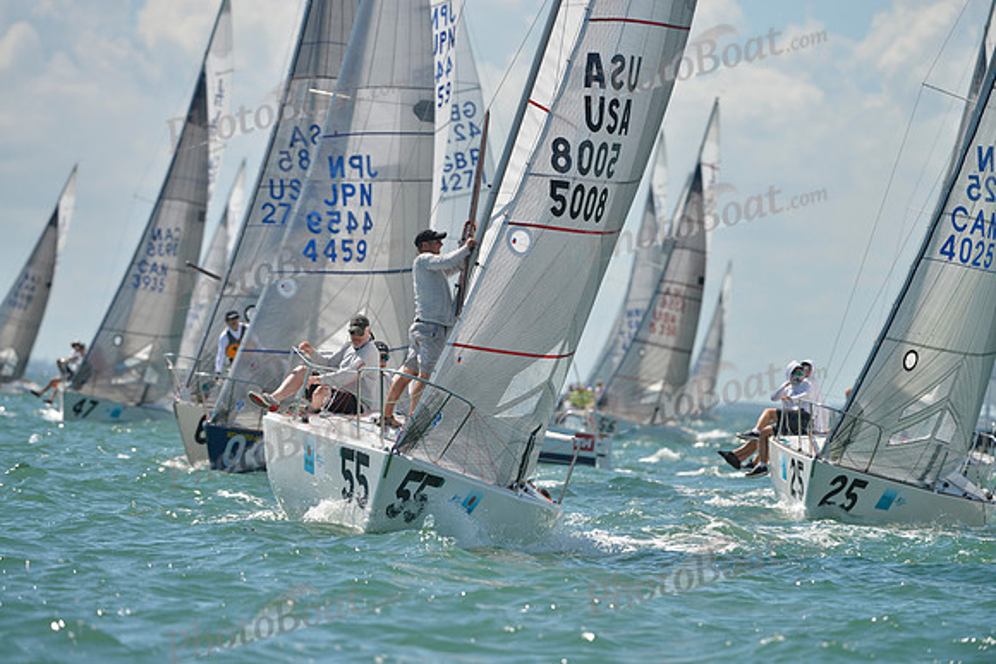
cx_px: 498
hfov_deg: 6.1
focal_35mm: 340
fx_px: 9408
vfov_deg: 4.0
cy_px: 332
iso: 200
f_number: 6.3
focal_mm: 340
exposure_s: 1/1250
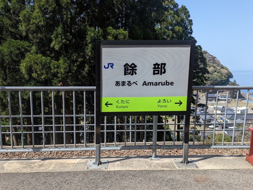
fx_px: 205
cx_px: 129
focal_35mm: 28
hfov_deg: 63.5
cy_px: 104
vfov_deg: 49.7
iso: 43
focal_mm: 6.81
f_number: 1.85
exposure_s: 1/891
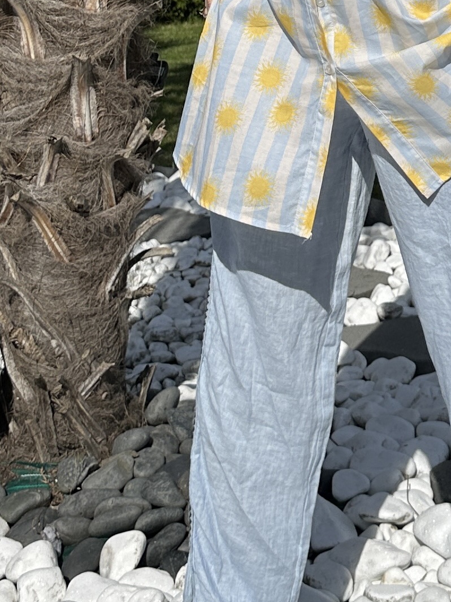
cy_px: 23
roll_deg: +0.4
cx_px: 462
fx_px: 921
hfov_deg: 25.9
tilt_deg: -1.0
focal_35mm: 53
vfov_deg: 33.6
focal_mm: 6.86
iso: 80
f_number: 1.78
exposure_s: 1/9709
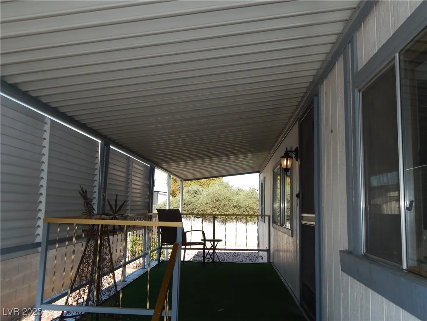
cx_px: 214
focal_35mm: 31
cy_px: 160
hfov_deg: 58.4
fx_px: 382
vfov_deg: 45.4
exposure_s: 1/640
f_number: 3.2
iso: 125
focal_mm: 5.6
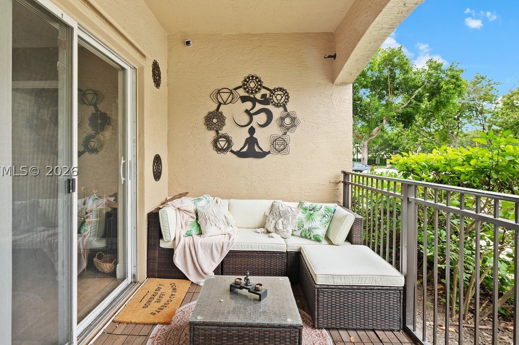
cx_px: 241
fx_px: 274
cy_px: 170
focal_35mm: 19
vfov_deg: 64.4
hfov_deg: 86.8
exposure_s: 1/20
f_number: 8
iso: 200
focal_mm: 14
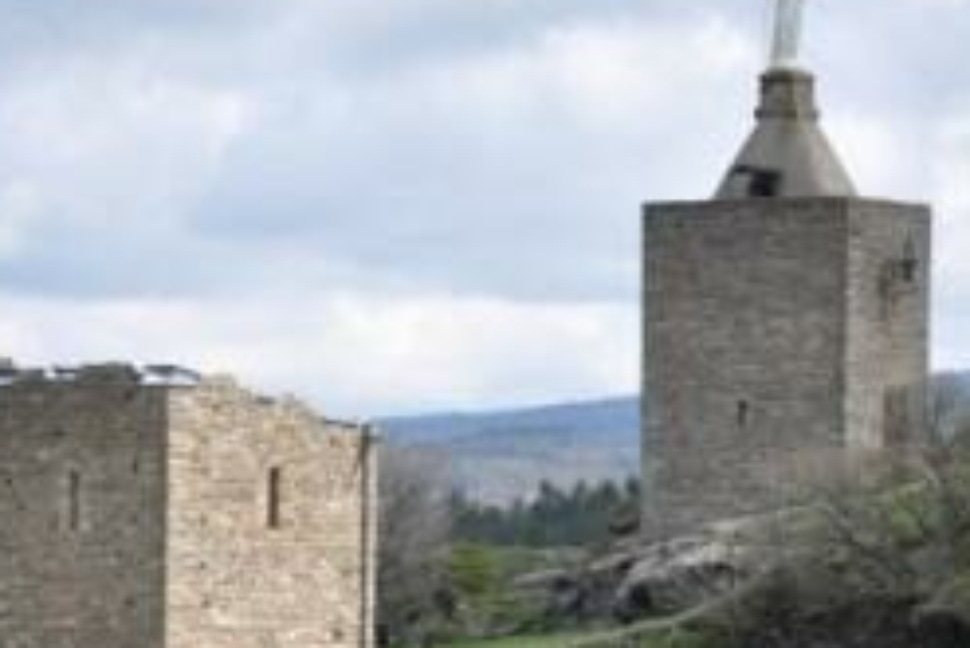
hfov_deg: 10.1
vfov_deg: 6.7
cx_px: 514
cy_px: 405
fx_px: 5497
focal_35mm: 204
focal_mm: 75
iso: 200
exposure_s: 1/640
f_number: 6.3
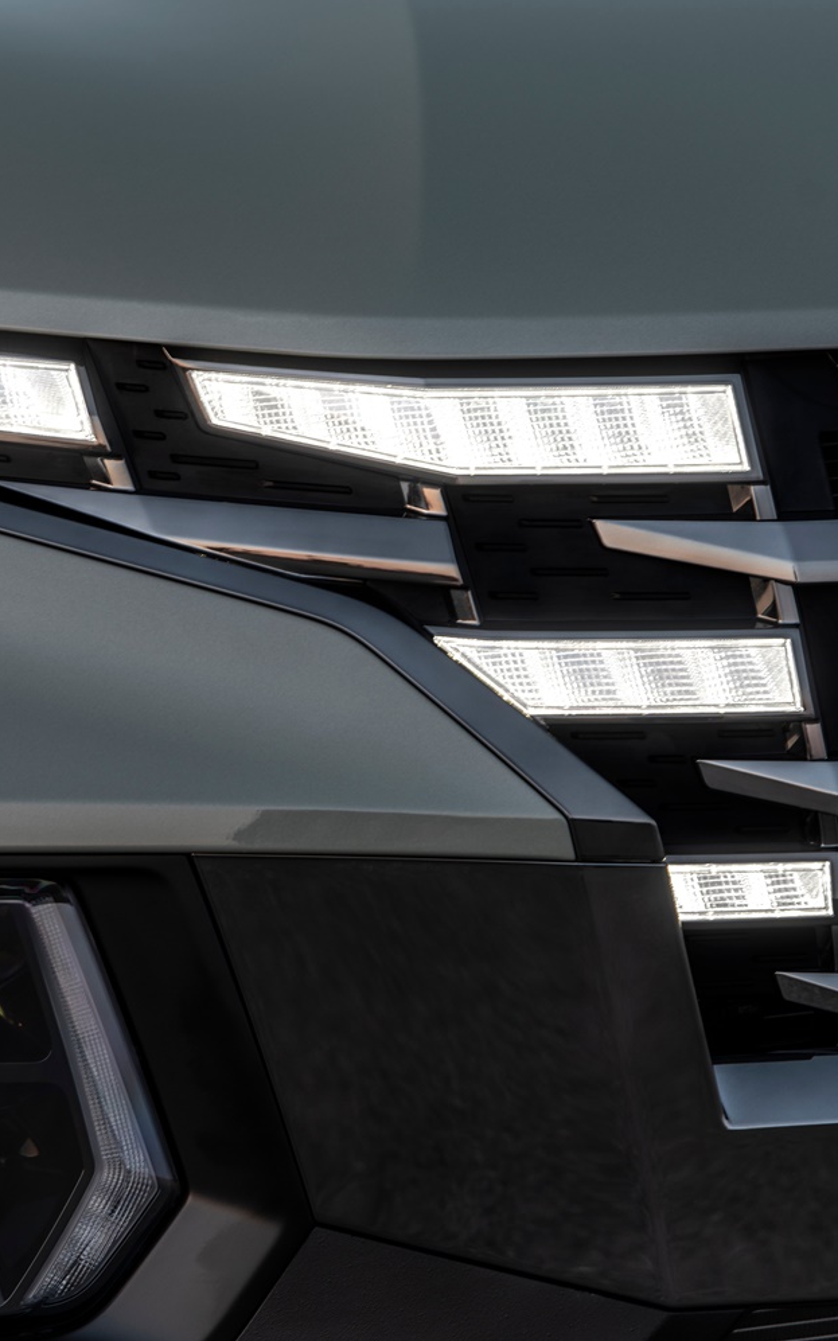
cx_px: 273
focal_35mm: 276
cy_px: 670
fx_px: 10087
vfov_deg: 7.6
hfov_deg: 4.8
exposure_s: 1/2.5
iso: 64
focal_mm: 180
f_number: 5
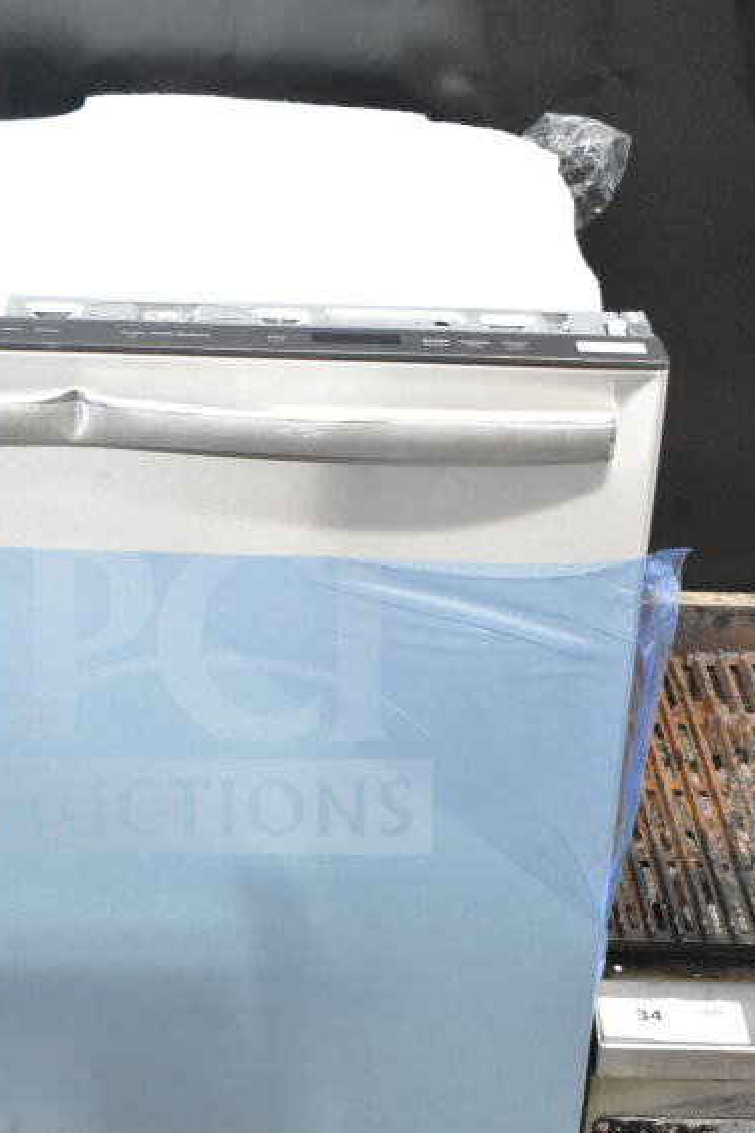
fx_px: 2455
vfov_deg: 25.9
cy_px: 694
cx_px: 205
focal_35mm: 78
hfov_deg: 17.4
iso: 4500
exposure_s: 1/50
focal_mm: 32
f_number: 4.5
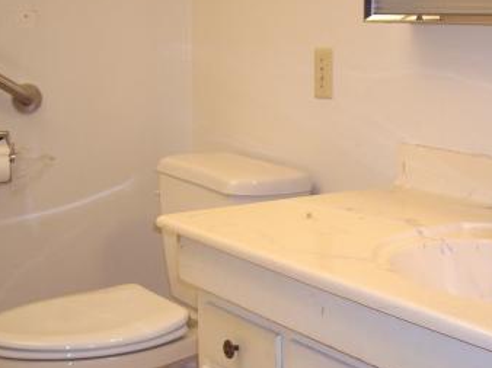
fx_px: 1023
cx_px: 344
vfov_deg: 20.4
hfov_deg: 26.8
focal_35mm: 72
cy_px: 167
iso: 200
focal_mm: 6.2
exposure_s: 1/40
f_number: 2.7
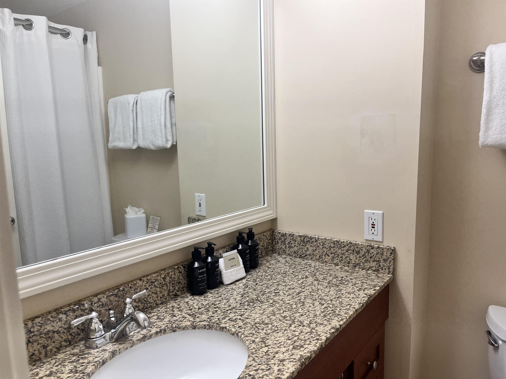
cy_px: 190
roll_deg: +0.6
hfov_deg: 67.3
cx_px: 253
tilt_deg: -8.2
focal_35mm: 26
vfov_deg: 53.1
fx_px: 380
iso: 80
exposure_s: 1/120
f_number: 1.6
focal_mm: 5.1
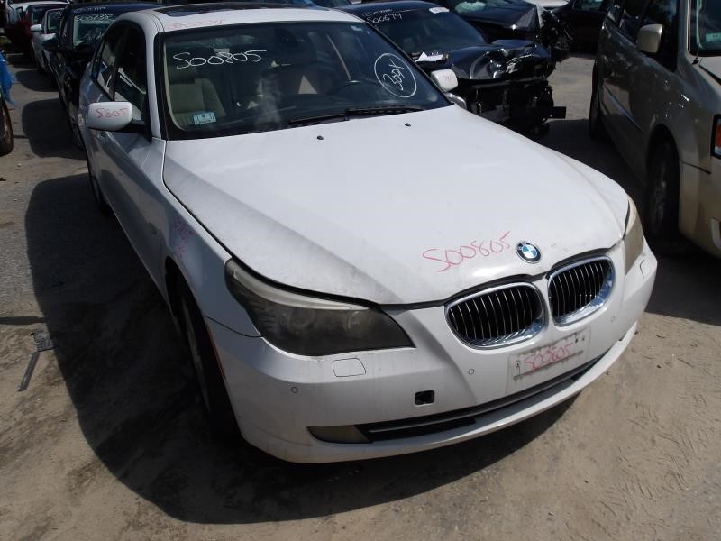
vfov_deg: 51.4
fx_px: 562
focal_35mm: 27
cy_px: 270
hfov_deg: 65.3
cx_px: 360
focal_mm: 4.9
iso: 100
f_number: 10.4
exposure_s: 1/209
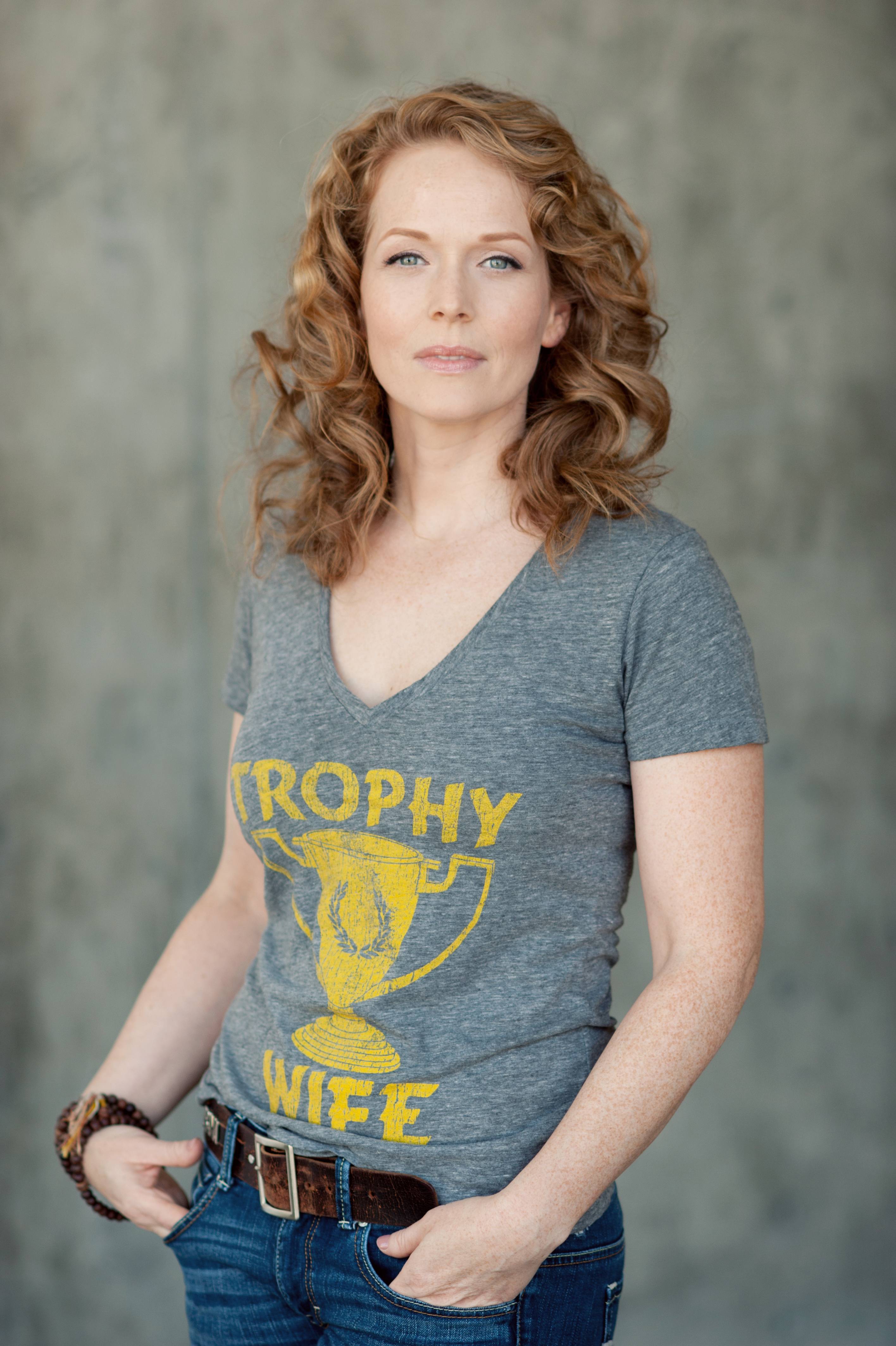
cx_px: 448
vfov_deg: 15.2
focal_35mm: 135
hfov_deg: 10.1
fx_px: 5046
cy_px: 673
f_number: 3.2
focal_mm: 135
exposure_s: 1/500
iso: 640
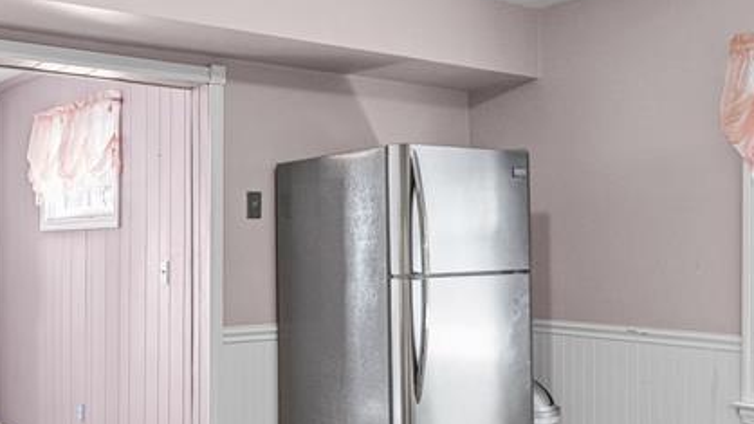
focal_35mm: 41
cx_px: 191
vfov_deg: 28.9
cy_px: 269
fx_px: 820
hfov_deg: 47.6
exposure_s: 1/125
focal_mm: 16
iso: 5000
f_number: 4
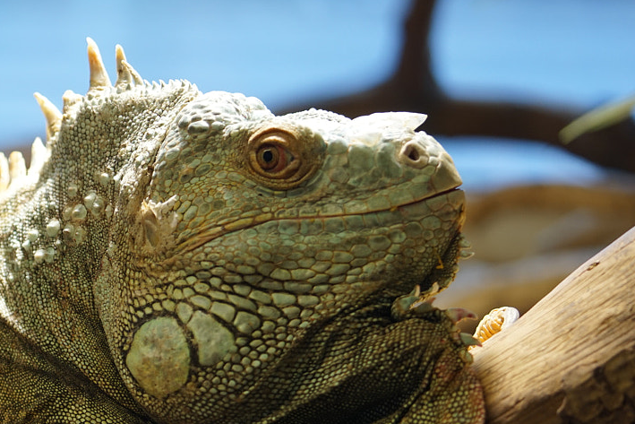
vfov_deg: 6.8
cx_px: -39
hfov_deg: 10.0
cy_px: 403
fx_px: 3581
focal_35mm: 203
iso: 200
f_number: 2.8
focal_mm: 90
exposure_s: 1/100
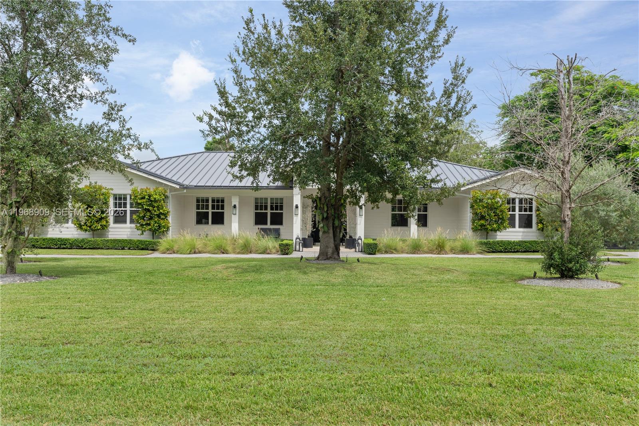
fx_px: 586
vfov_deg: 40.0
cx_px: 320
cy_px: 213
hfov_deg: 57.2
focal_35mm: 33
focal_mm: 33
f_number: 9
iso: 100
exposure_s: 1/125
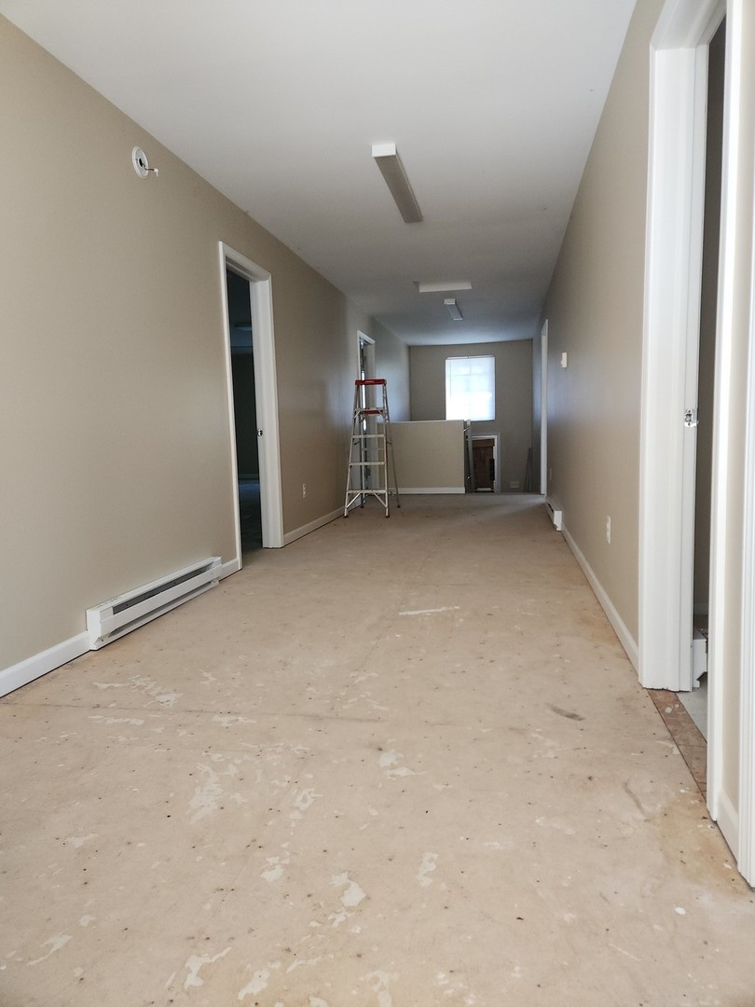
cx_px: 378
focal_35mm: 23
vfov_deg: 73.9
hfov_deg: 58.9
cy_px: 504
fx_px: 669
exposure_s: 1/60
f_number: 1.8
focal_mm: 5.4
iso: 125
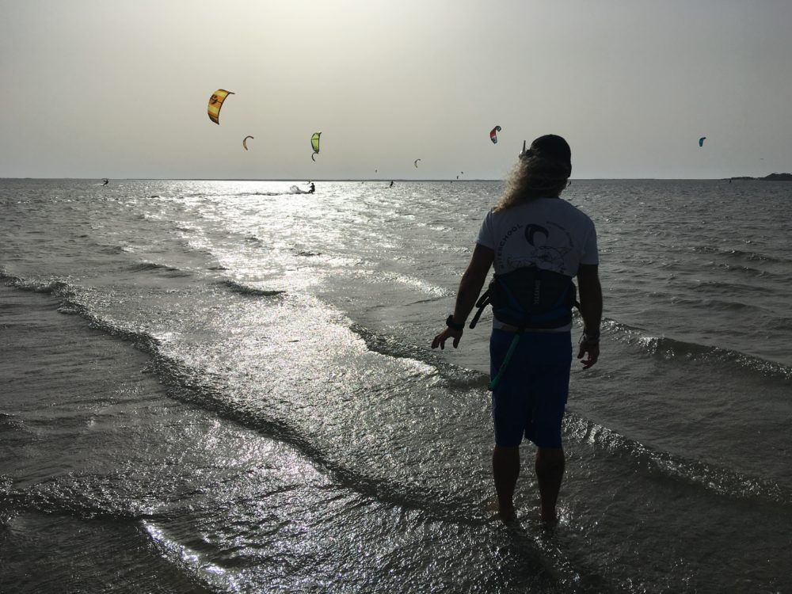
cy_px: 297
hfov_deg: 61.7
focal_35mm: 29
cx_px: 396
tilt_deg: -9.5
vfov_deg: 48.2
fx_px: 664
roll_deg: -0.2
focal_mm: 4.15
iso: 25
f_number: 2.2
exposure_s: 1/12821
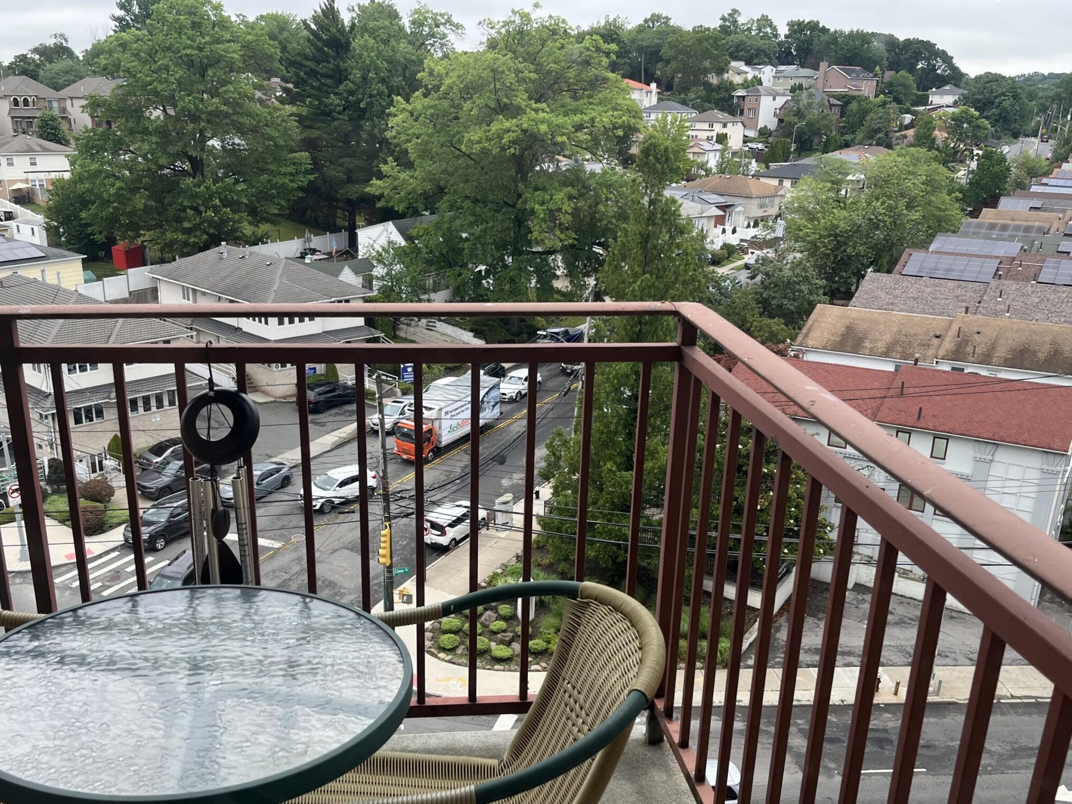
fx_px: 1022
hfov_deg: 55.3
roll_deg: -0.8
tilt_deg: -21.3
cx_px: 487
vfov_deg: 42.8
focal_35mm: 33
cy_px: 479
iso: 50
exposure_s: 1/680
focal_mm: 5.1
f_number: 1.6
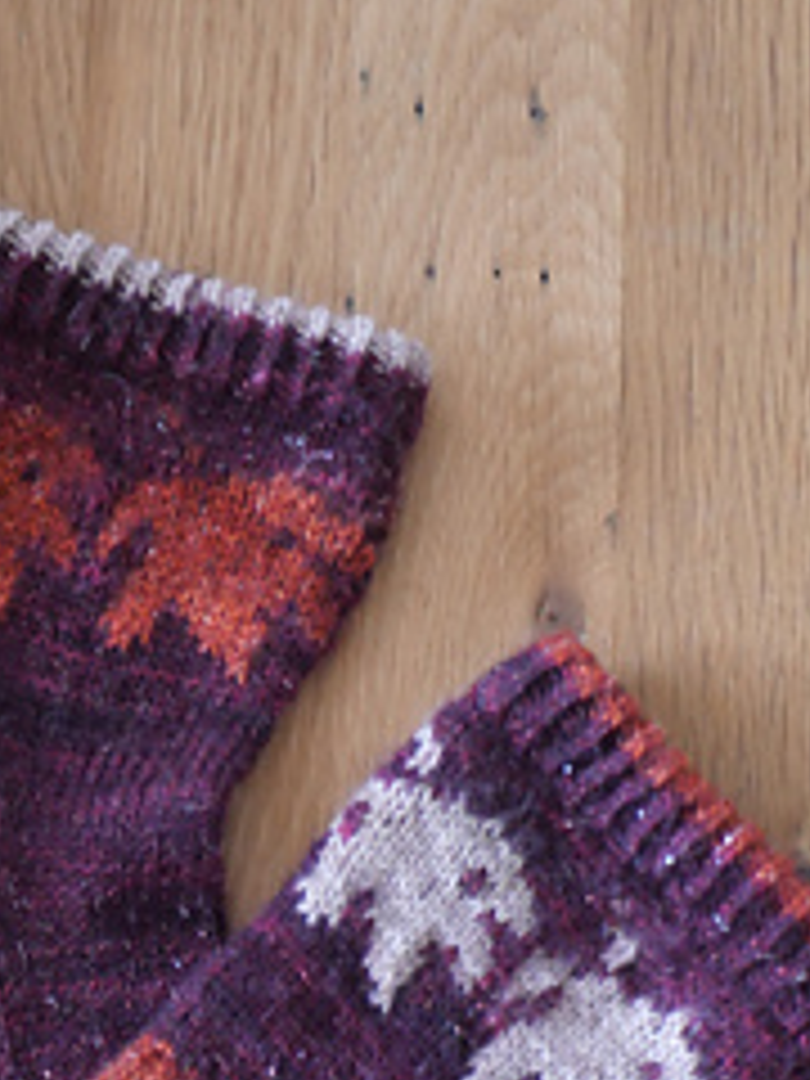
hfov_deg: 14.1
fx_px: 3245
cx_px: 34
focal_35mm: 104
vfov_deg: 18.7
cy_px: 868
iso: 1600
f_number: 1.7
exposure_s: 1/60
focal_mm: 25
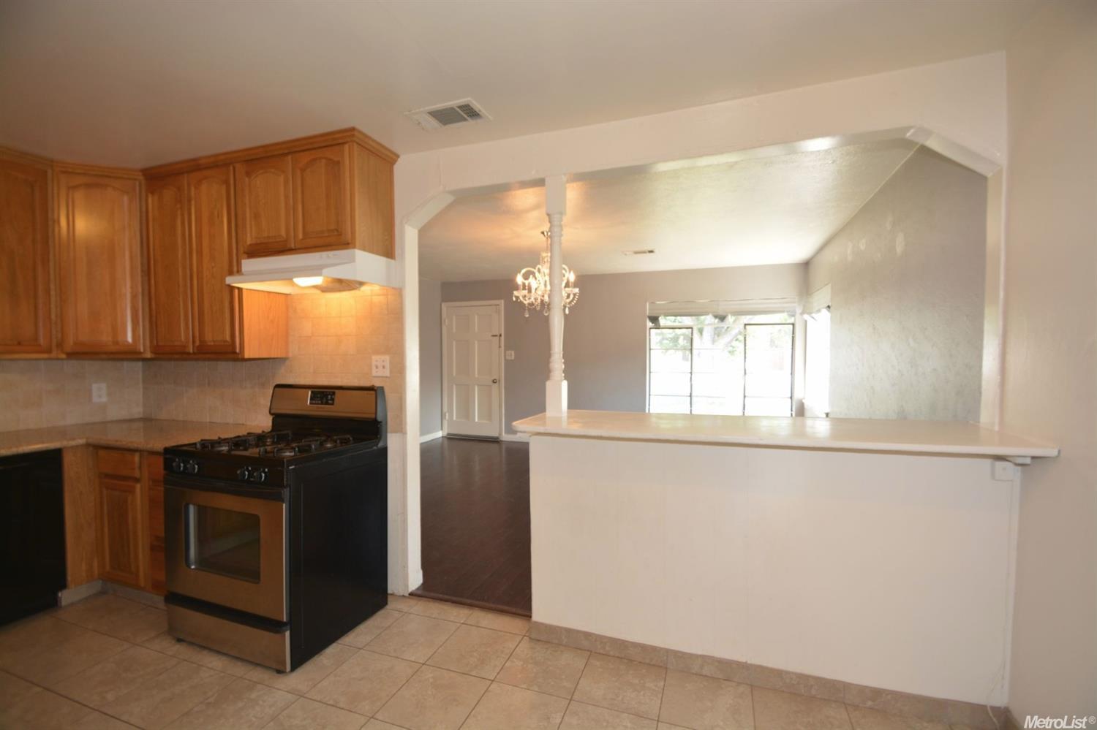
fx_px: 457
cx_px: 548
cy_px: 365
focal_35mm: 15
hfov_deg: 100.4
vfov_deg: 77.3
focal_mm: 10
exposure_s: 1/60
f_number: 4
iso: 320
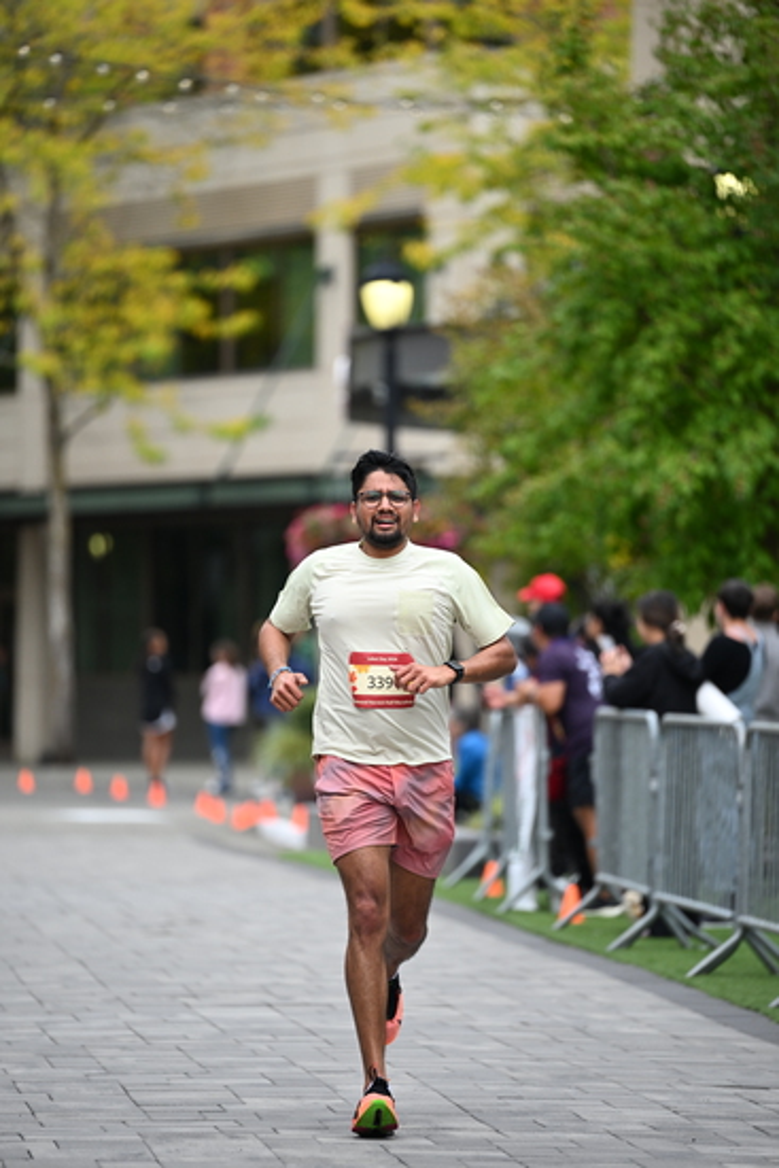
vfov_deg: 10.3
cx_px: 390
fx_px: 6487
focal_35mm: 200
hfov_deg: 6.9
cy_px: 584
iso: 640
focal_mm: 200
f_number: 2.8
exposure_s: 1/2000
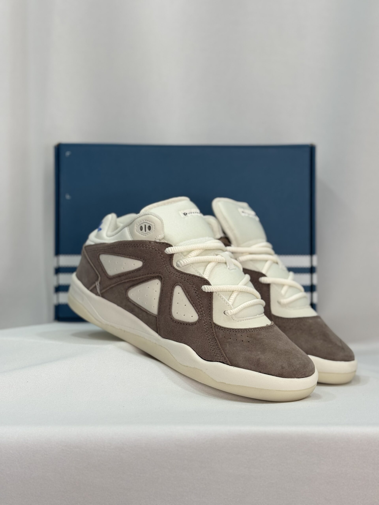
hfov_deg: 30.3
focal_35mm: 48
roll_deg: +0.9
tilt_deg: +0.7
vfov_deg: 39.7
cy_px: 252
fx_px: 701
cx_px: 190
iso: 64
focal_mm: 6.76
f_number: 1.78
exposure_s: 1/120
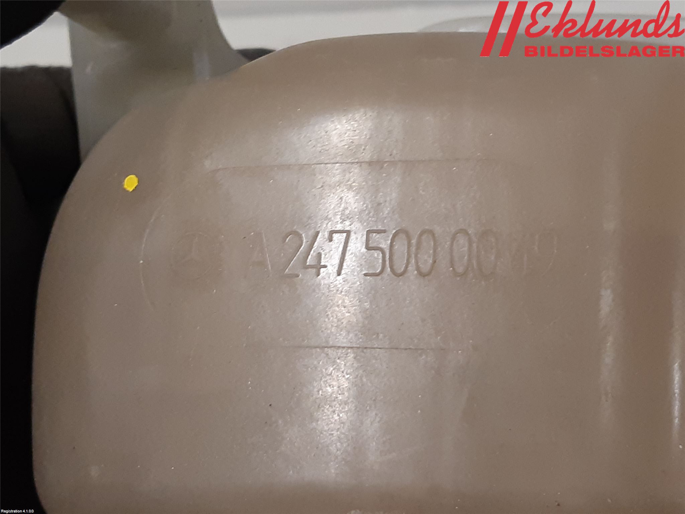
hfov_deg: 67.3
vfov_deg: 53.1
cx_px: 342
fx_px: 515
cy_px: 257
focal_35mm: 26
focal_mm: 3.93
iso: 160
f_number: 1.7
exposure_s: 1/50
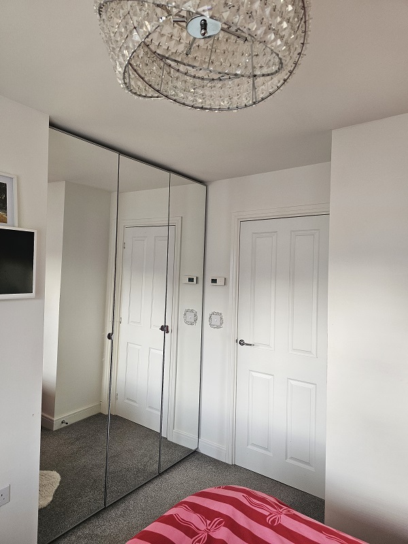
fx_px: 361
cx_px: 204
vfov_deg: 73.9
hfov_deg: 58.9
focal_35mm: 23
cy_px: 272
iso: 250
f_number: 1.7
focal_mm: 6.3
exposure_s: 1/120
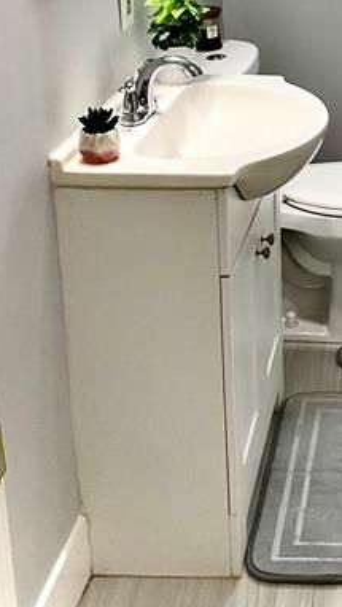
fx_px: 919
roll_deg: -0.7
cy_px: 24
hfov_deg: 19.9
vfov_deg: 33.9
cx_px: 401
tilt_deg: -12.8
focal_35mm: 57
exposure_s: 1/60
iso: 80
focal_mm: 4.25
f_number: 1.8
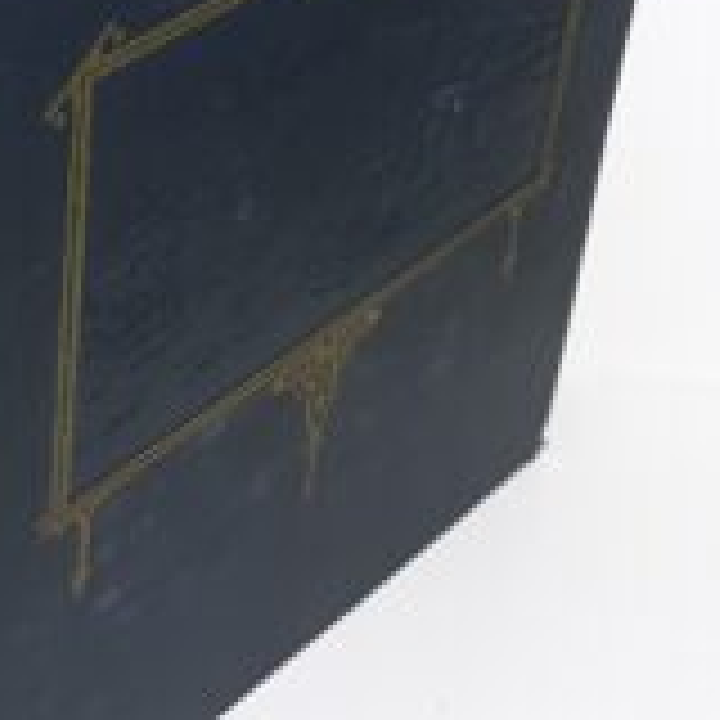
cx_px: 184
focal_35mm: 93
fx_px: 2188
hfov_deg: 18.6
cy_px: 9
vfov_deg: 18.2
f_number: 1.7
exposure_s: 1/60
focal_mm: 3.7
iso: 40
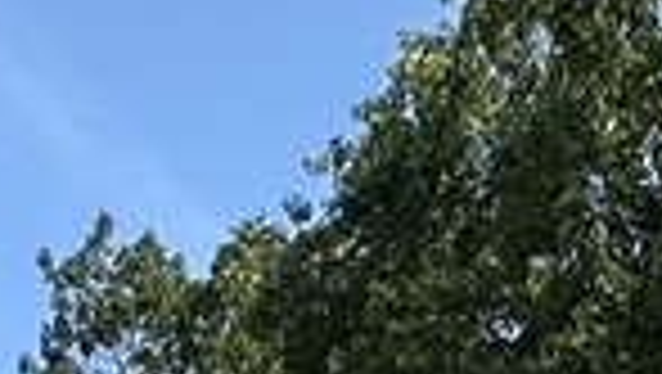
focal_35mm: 106
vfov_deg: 8.2
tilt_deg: -0.8
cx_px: 360
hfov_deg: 20.2
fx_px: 1862
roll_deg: +0.2
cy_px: 1361
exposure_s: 1/1473
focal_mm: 2.22
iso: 40
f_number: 2.2
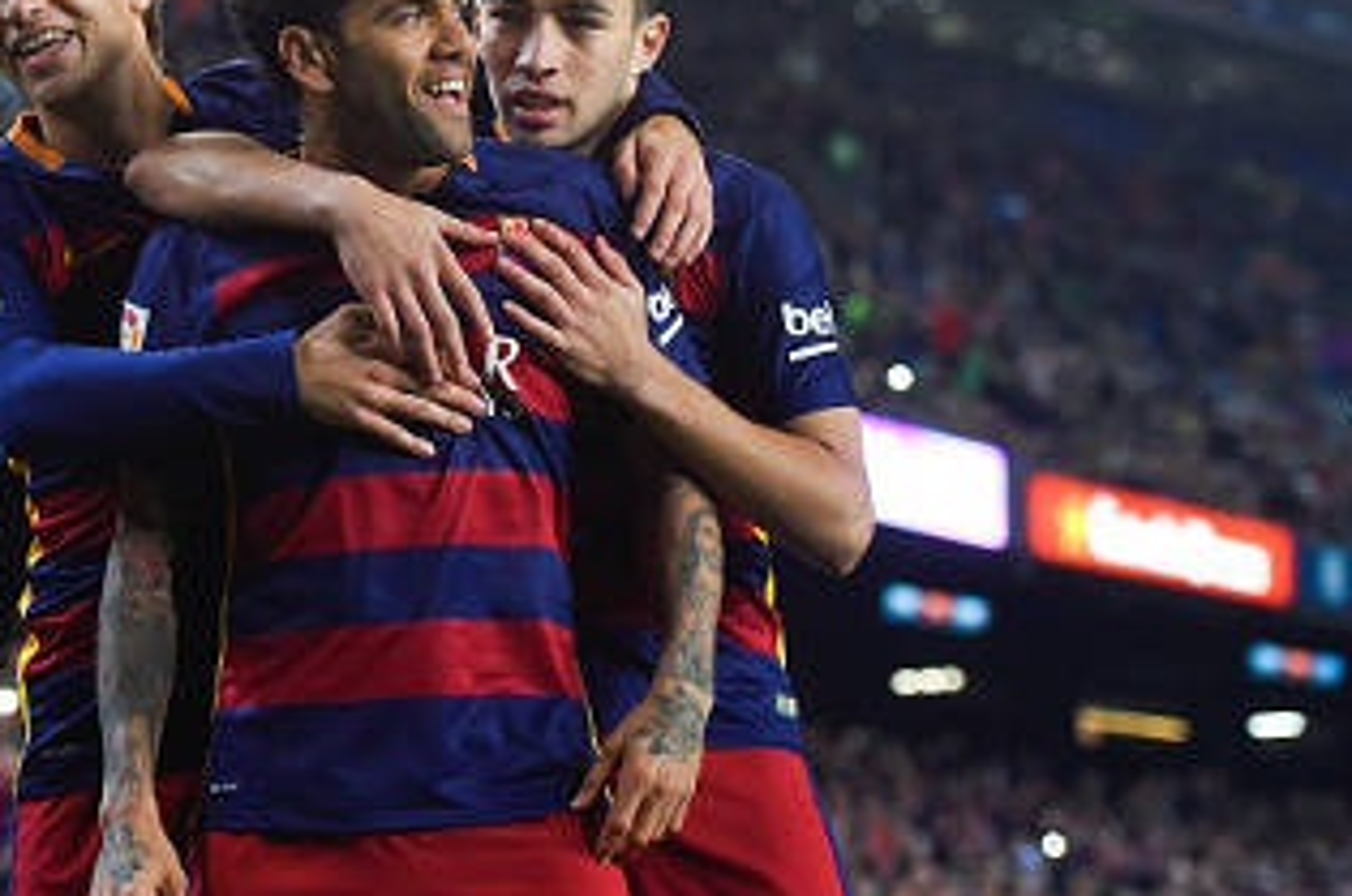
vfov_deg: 11.1
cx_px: 412
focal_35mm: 123
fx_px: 4612
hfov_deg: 16.6
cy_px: 379
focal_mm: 86
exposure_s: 1/1000
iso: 2000
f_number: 3.5
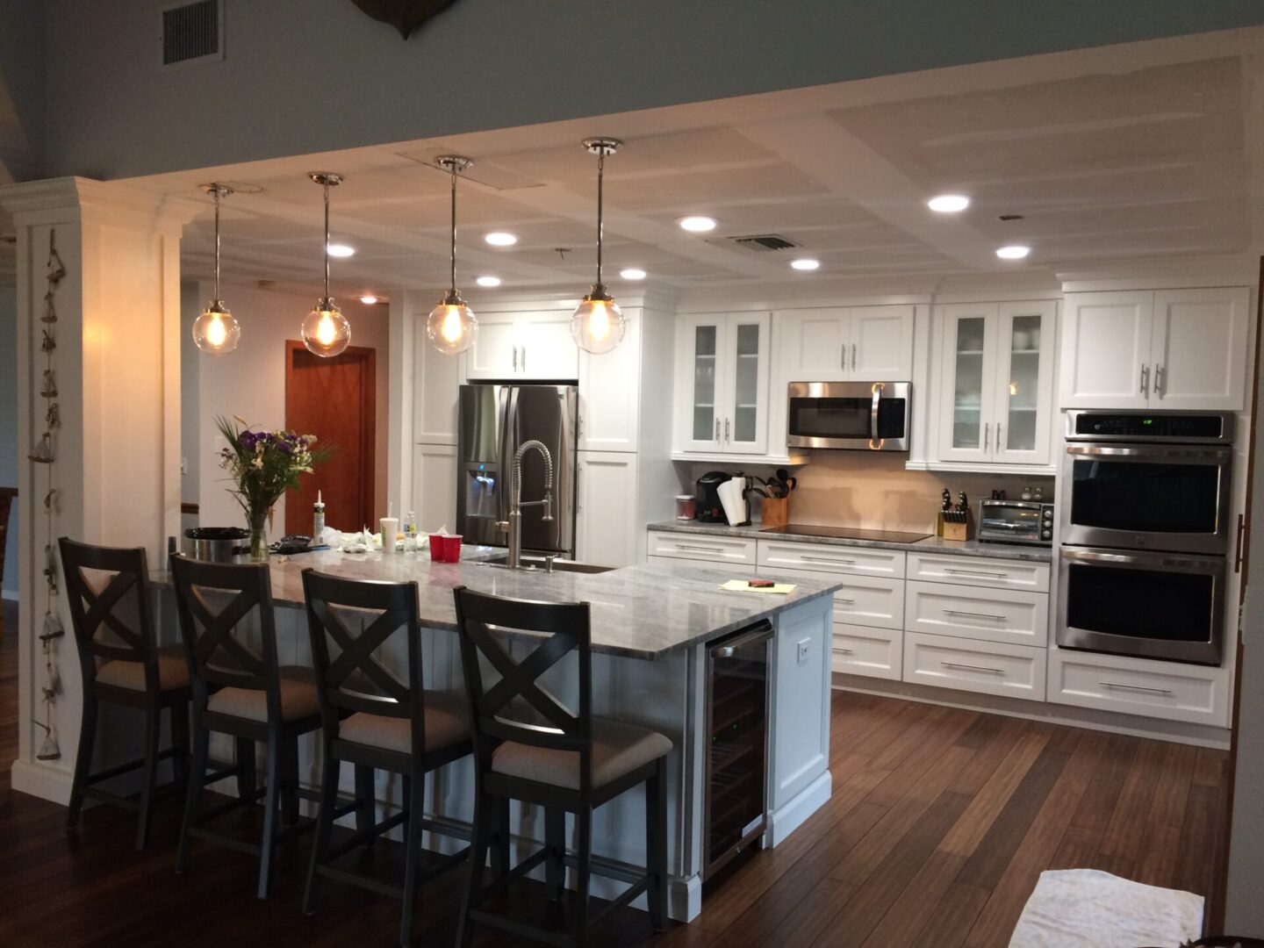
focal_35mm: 29
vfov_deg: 48.2
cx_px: 632
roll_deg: -0.9
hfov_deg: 61.7
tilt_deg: -3.6
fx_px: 1059
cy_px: 474
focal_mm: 4.15
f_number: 2.2
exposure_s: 1/30
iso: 125
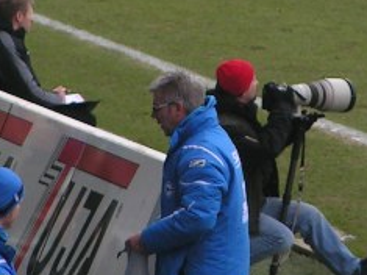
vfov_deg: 1.5
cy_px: -11
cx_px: 225
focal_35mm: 964
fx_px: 10215
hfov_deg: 2.1
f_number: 3.5
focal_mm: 43.3
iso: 50
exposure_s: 1/320
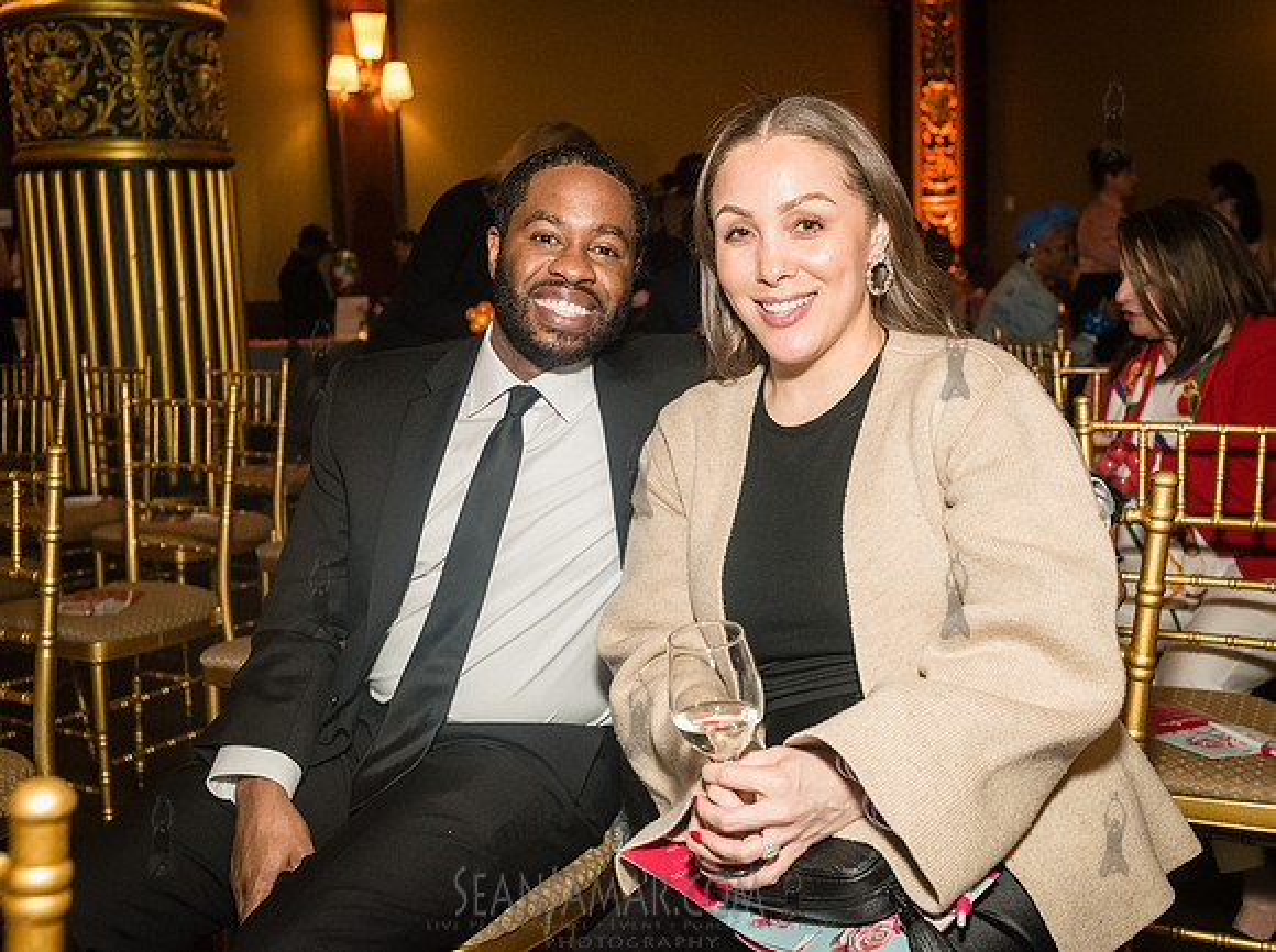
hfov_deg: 47.1
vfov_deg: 36.1
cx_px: 662
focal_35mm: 40
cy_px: 476
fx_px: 1464
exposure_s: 1/200
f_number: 4.5
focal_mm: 35
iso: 4000
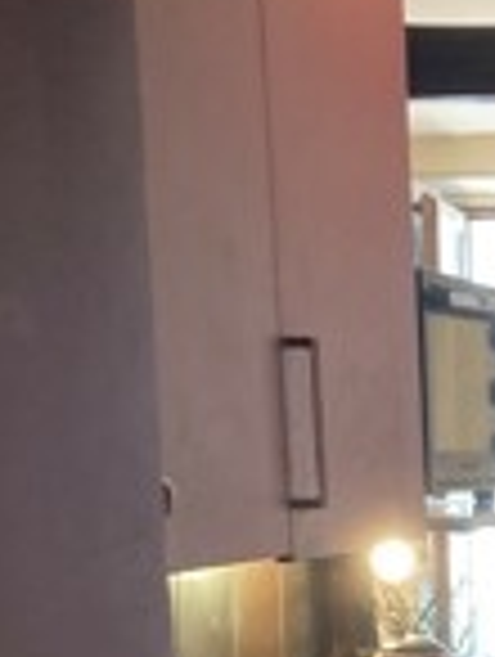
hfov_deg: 12.0
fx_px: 2186
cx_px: 860
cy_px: 922
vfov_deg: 16.0
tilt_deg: -10.4
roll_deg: -0.5
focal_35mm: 115
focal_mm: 3.99
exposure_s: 1/60
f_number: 1.8
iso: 100
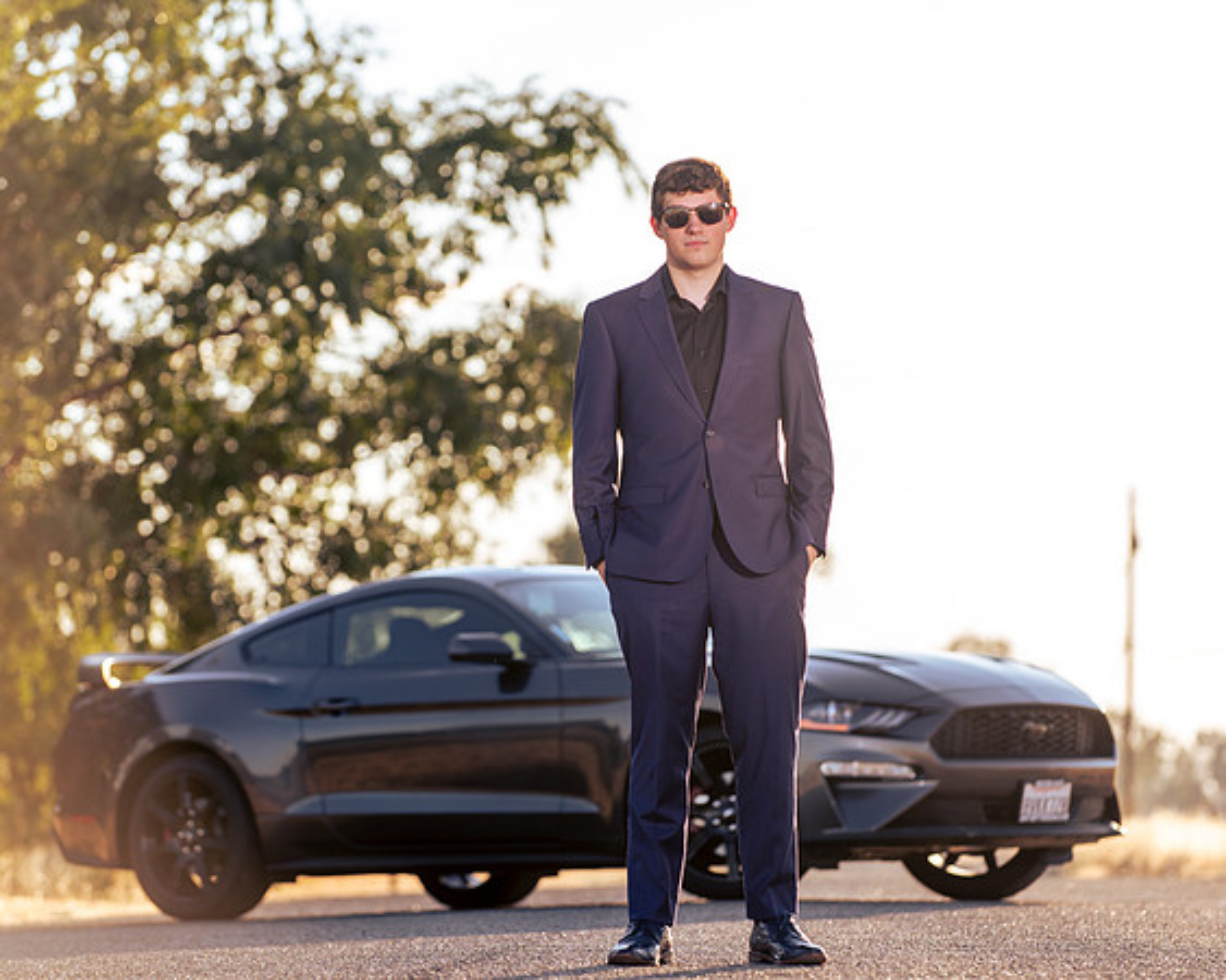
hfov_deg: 10.5
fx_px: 6681
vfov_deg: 8.4
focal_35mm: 184
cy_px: 490
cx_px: 613
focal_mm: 160
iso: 31
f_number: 4
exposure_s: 1/250
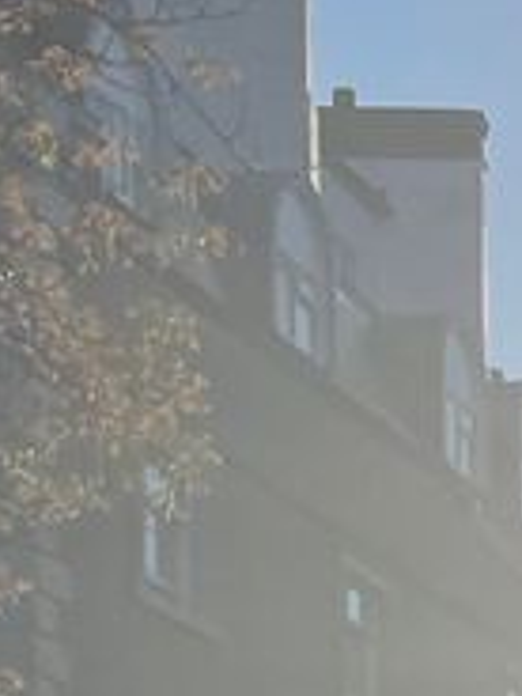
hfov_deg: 7.3
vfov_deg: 10.1
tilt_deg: +7.3
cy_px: 1114
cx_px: 1369
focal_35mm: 188
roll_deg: +1.7
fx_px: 3780
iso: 32
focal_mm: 4.2
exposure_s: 1/10753
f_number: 1.6
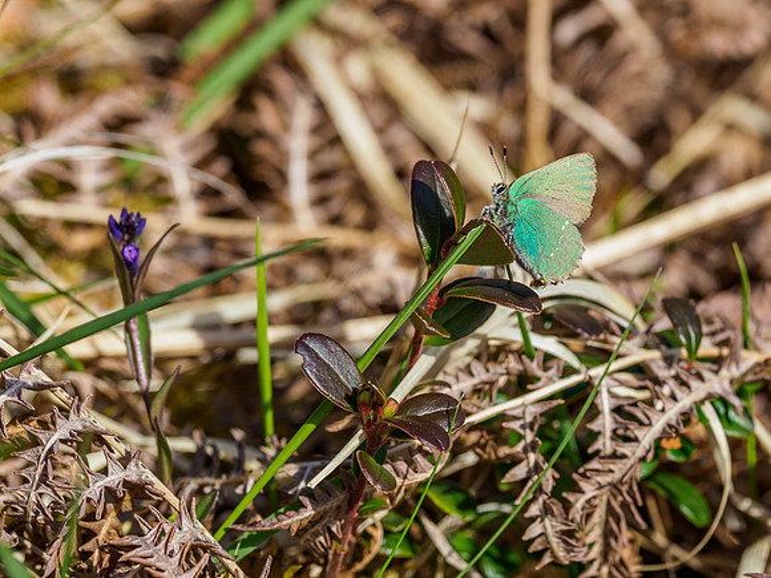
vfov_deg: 1.9
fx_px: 17042
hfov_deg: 2.6
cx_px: 491
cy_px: 210
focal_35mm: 765
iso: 200
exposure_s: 1/800
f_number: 5
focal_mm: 300
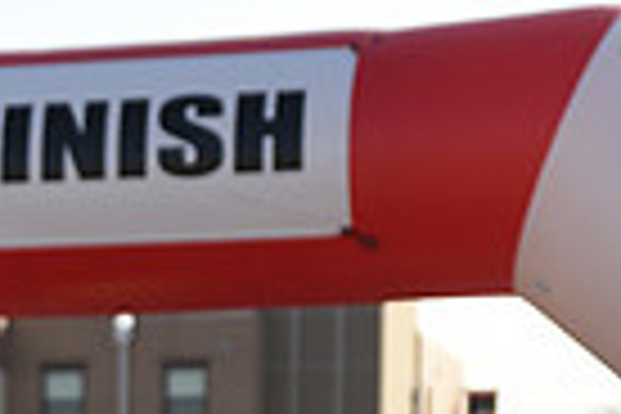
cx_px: -261
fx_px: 3777
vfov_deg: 6.1
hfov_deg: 9.2
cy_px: 754
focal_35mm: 219
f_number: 2.8
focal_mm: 52
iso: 100
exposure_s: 1/1250
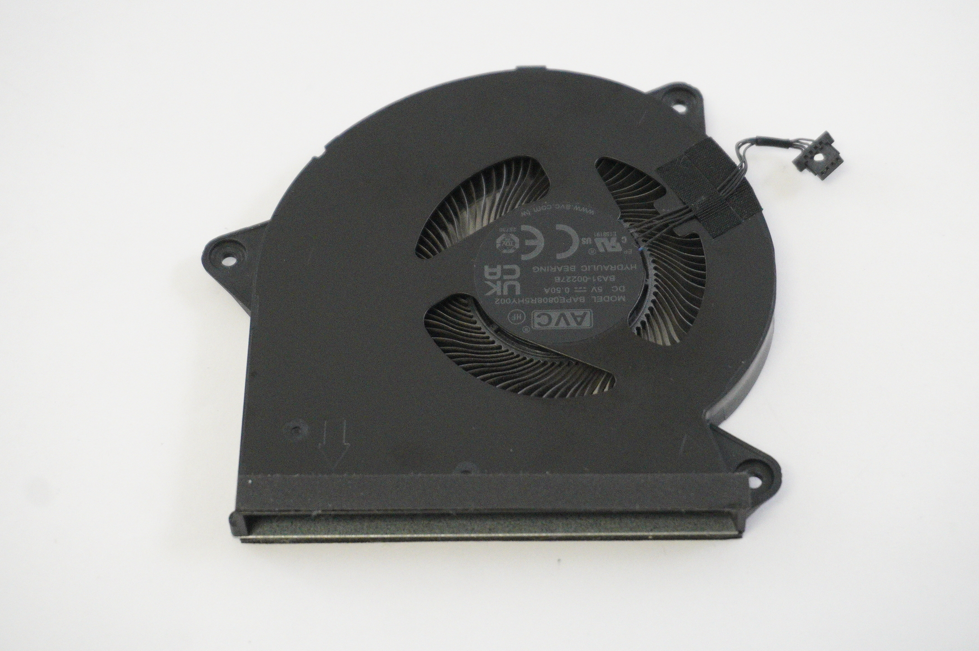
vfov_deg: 17.9
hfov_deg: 26.7
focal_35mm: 76
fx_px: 2065
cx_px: 526
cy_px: 278
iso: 6400
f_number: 5.6
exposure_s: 1/320
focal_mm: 44
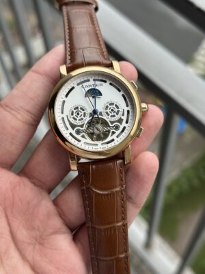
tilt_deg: -58.1
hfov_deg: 30.3
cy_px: 137
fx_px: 379
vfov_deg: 39.7
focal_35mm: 48
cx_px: 102
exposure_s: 1/719
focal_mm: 6.86
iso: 64
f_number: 1.78
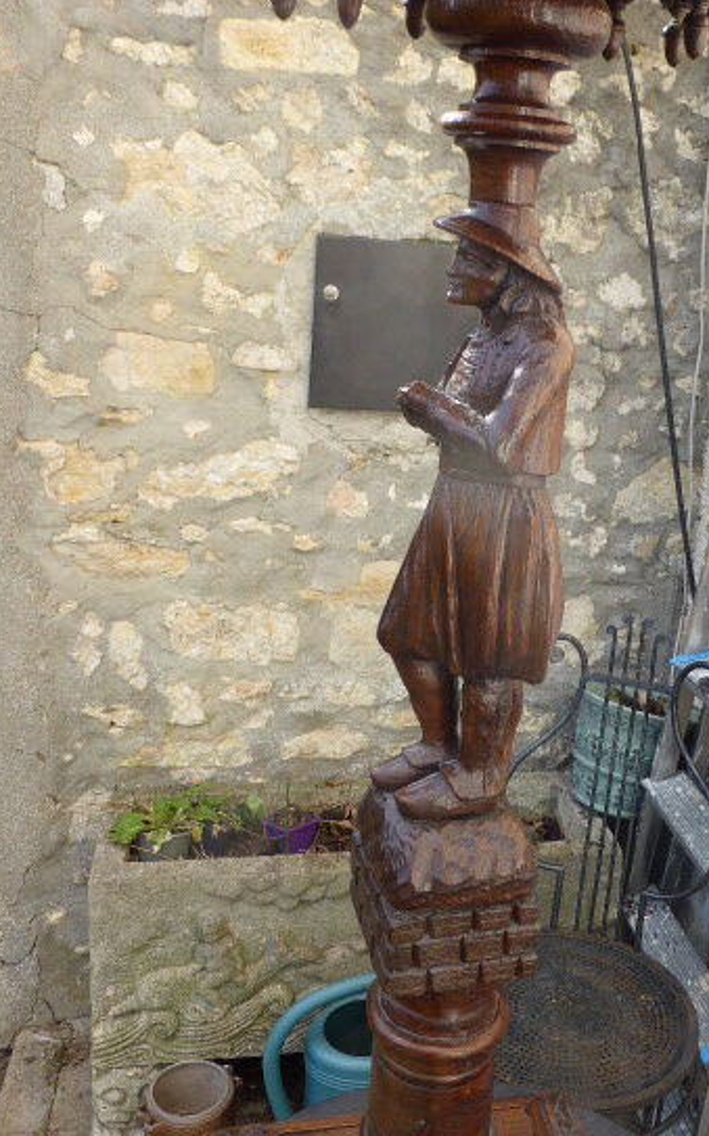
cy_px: 500
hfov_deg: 35.8
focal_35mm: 35
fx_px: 1083
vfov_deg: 55.2
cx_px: 494
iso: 100
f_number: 3.4
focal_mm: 4.8
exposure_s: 1/250
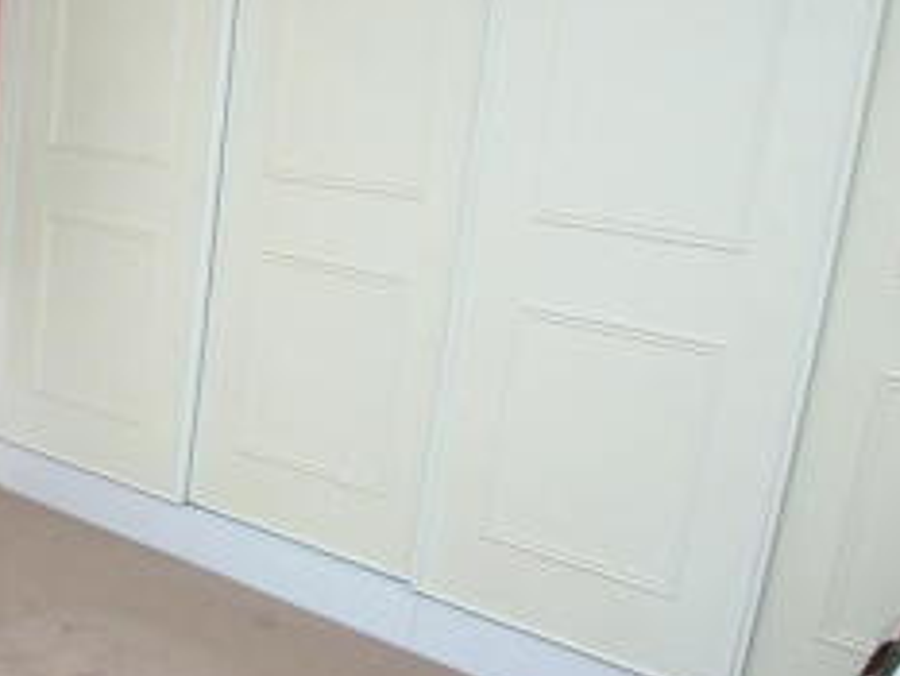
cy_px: 338
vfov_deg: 21.0
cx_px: -126
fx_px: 1821
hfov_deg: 25.4
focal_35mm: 70
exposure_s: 1/55.4
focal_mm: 7.1
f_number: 2.8
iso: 100
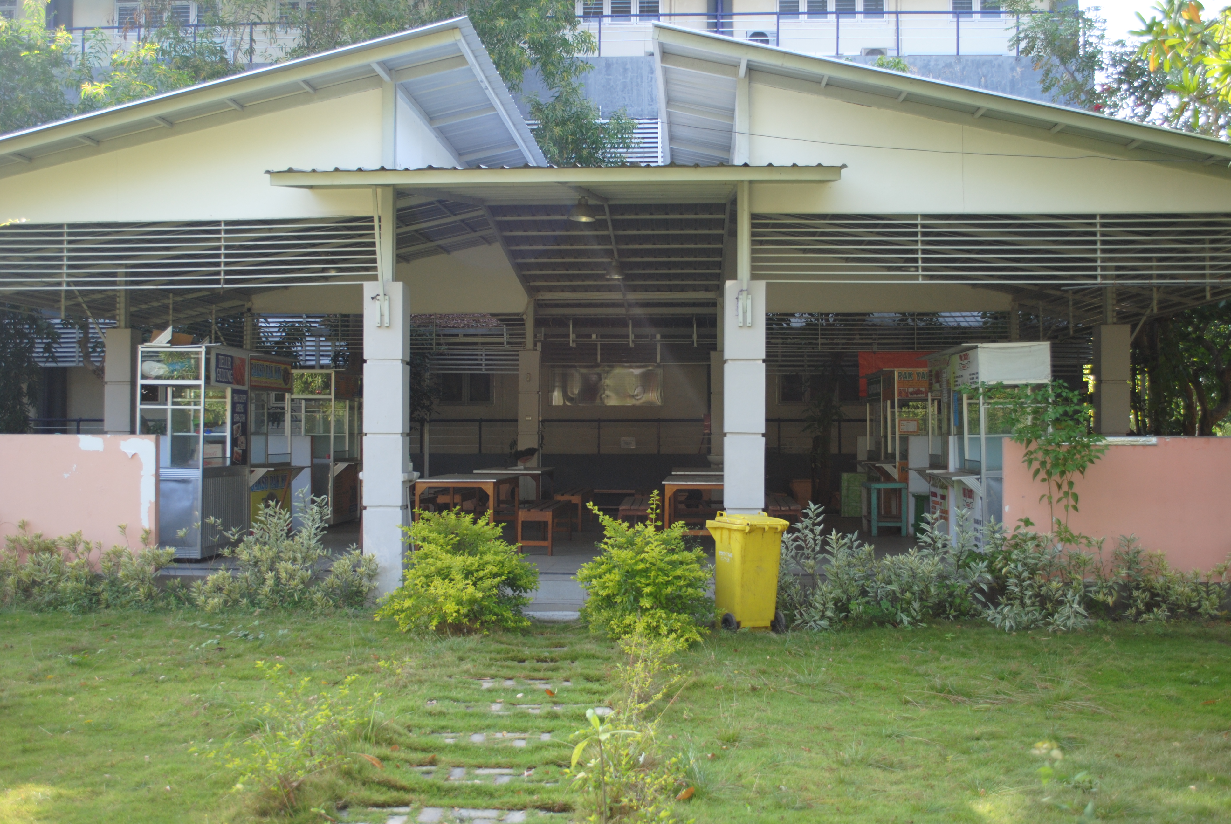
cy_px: 412
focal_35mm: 36
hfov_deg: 53.1
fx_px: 1232
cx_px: 616
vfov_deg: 37.0
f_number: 4
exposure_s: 1/160
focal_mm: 24
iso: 200
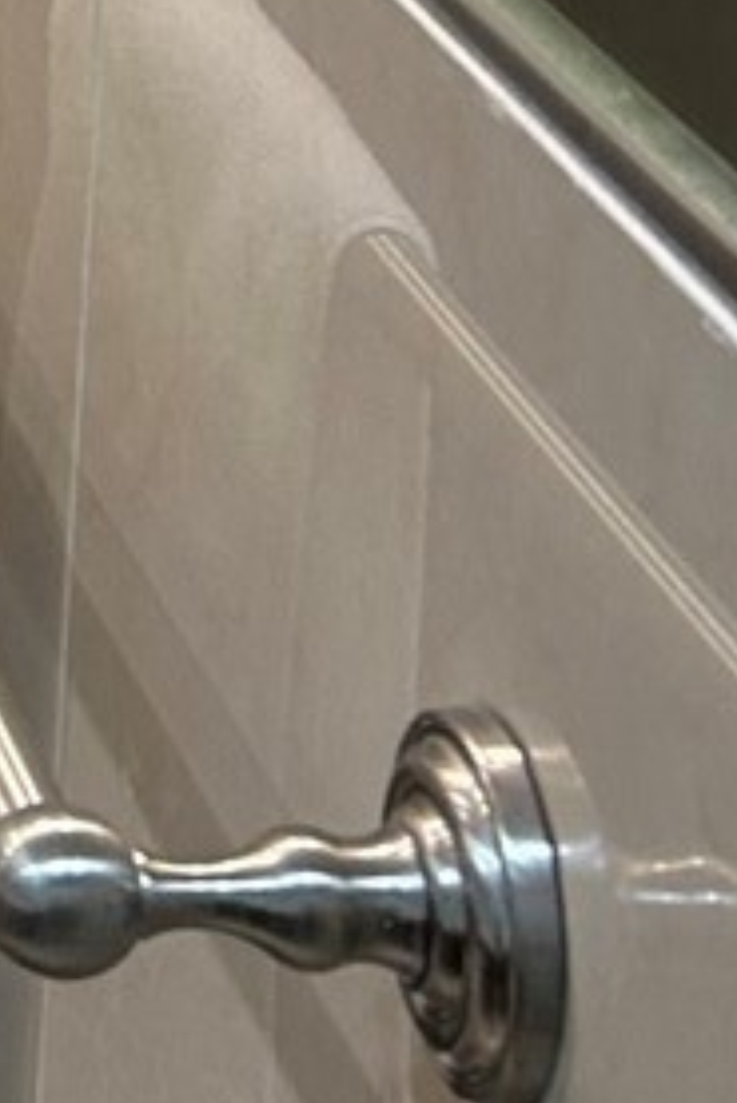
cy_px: -784
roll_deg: -1.2
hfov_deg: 7.6
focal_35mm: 156
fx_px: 4784
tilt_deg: -7.6
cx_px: -1582
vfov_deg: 12.2
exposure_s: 1/60
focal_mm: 5.7
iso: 64
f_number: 1.5
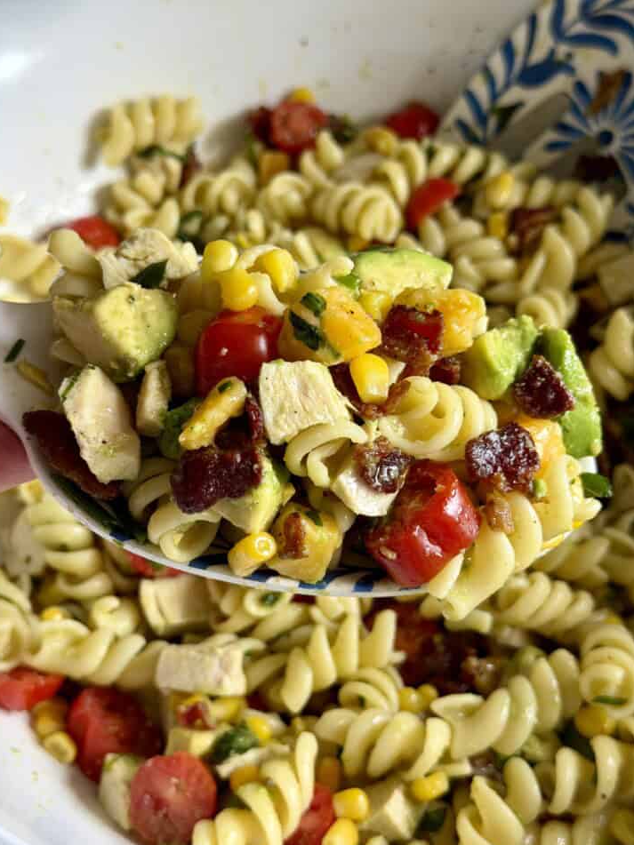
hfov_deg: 29.7
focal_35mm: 49
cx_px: 312
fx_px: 1197
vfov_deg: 38.9
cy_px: 430
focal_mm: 6.8
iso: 50
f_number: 1.8
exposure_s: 1/121
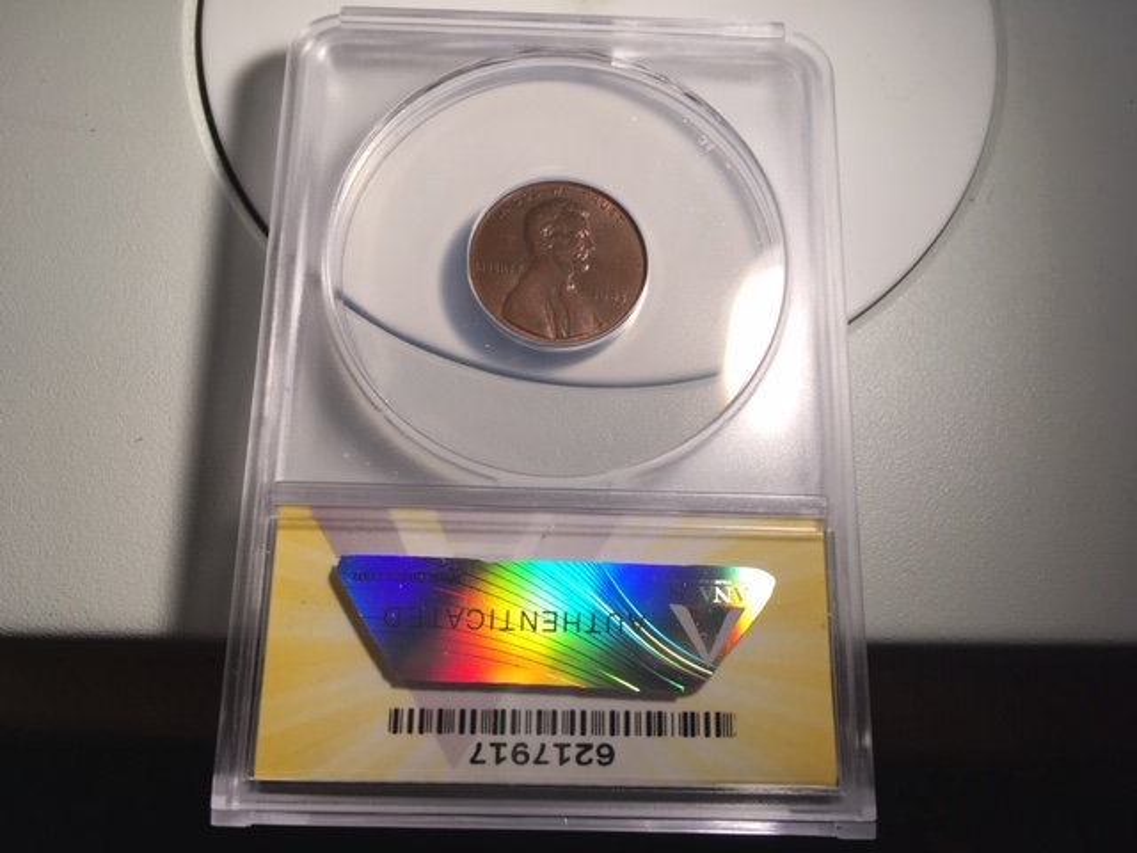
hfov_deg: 61.7
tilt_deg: -73.5
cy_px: 426
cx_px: 568
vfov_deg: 48.2
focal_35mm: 29
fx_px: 953
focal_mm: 4.15
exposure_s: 1/120
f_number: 2.2
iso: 32
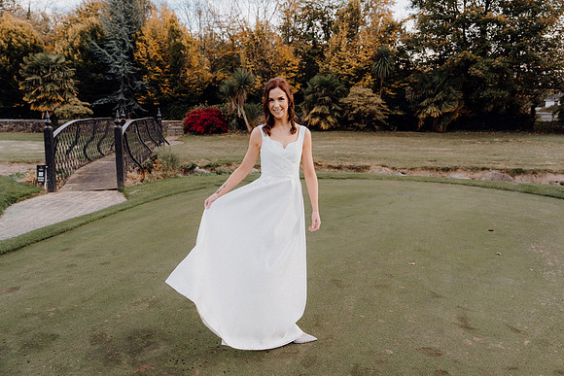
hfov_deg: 65.5
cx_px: 282
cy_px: 188
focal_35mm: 28
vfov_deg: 46.4
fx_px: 439
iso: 320
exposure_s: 1/400
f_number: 3.5
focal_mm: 28
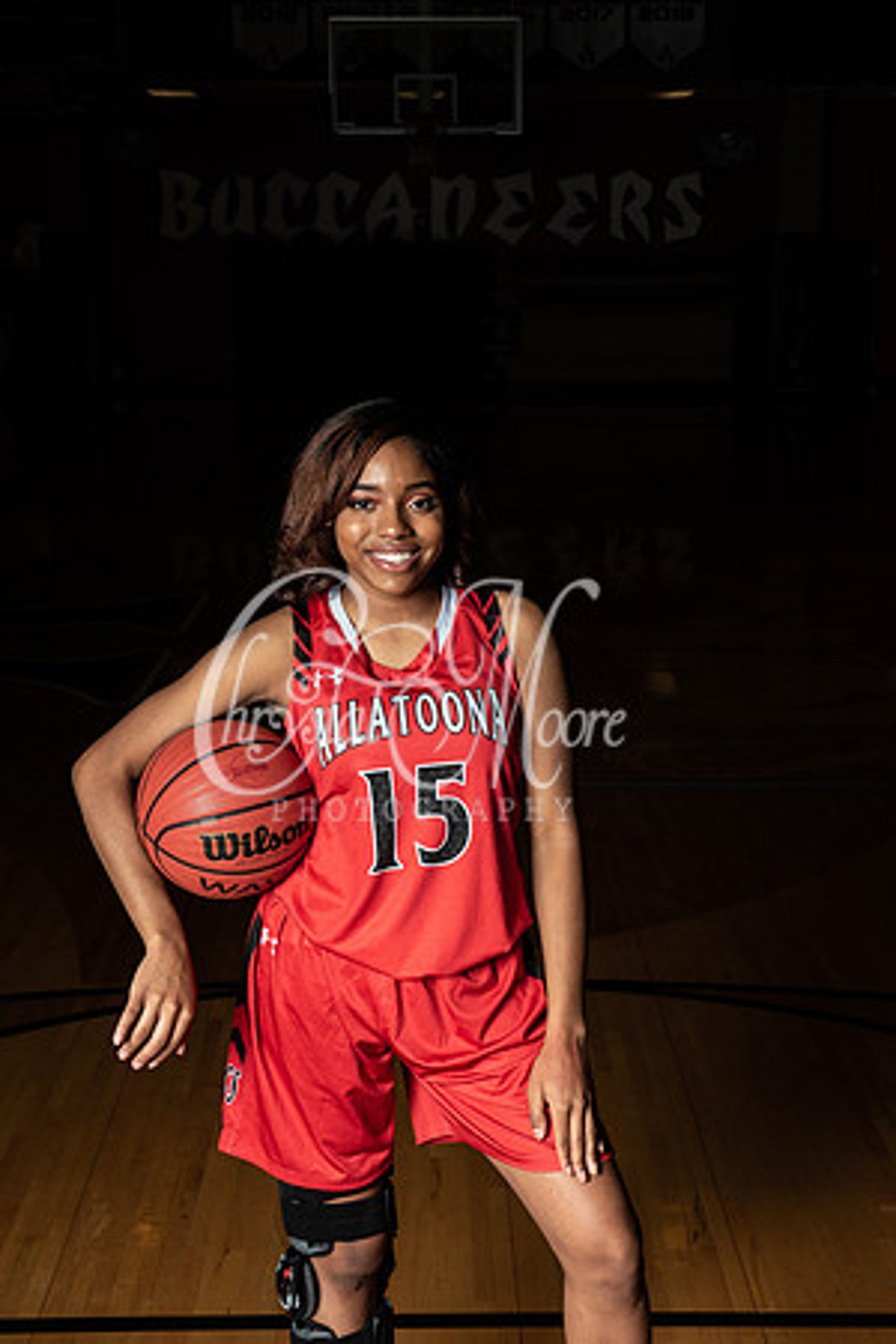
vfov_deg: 33.4
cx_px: 448
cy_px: 672
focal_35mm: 60
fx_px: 2240
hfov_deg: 22.6
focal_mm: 60
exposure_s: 1/200
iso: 320
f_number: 14
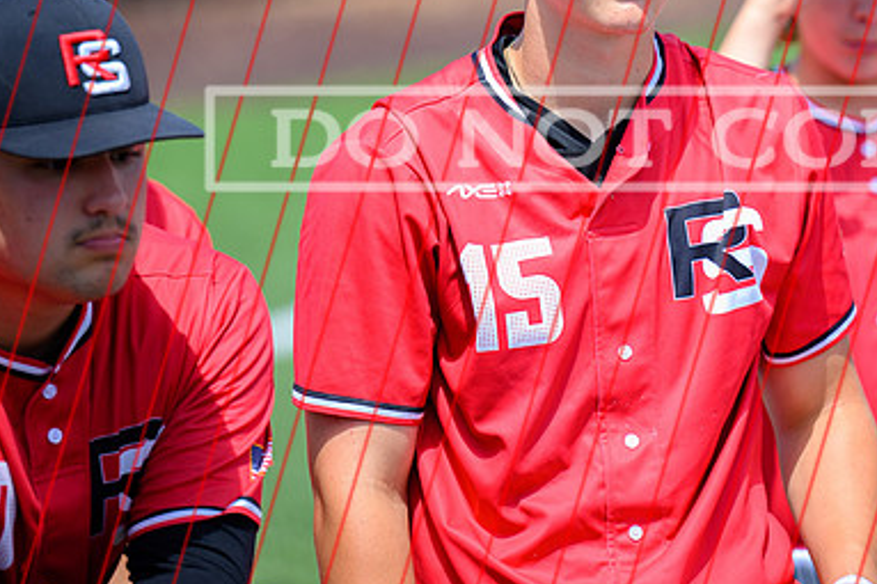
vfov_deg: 4.0
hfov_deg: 5.9
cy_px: 83
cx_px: 672
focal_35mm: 347
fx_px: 8449
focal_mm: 185
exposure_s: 1/400
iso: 64
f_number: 2.8
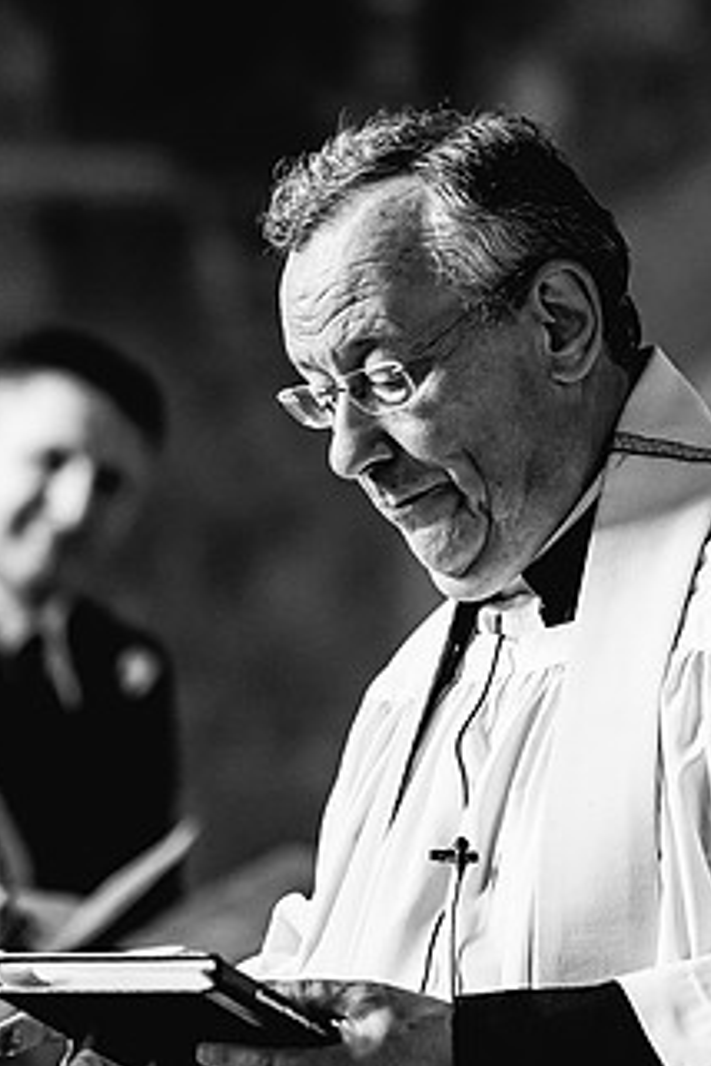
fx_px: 7465
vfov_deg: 8.2
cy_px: 453
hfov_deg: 5.5
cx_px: 356
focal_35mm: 252
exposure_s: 1/250
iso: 3200
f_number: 2.5
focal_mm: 135
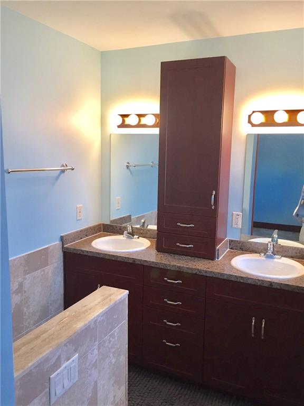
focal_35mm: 29
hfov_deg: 48.2
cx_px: 152
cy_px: 203
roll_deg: -1.4
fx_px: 340
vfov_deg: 61.7
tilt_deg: -7.4
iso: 40
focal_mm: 4.15
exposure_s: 1/30
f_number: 2.2
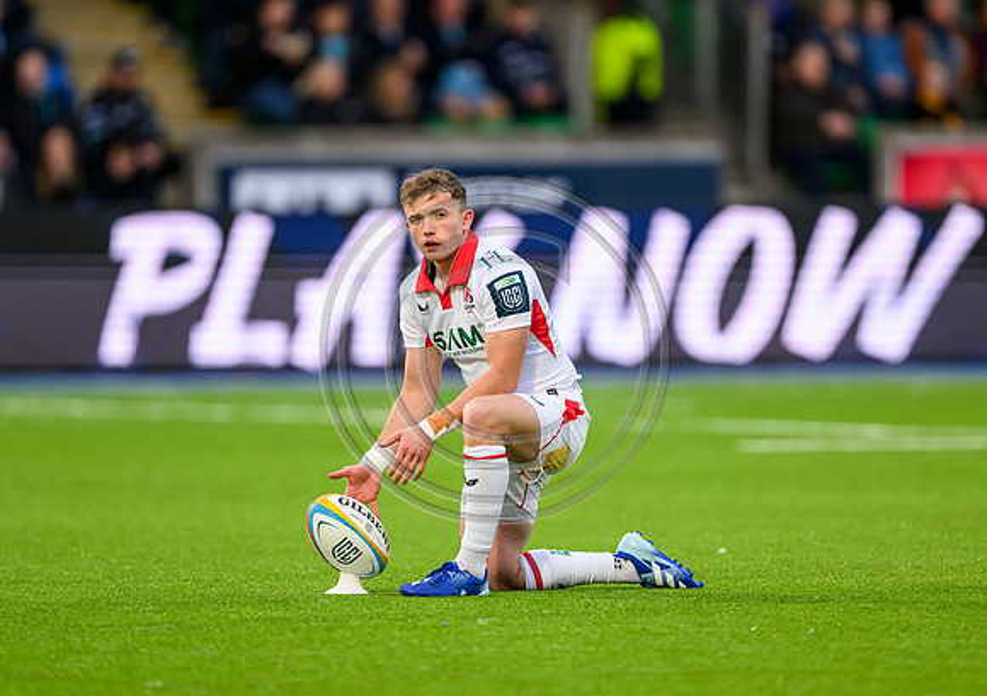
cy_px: 357
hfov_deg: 4.0
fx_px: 14233
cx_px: 487
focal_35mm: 510
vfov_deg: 2.8
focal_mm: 400
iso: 2000
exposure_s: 1/2000
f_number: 3.2
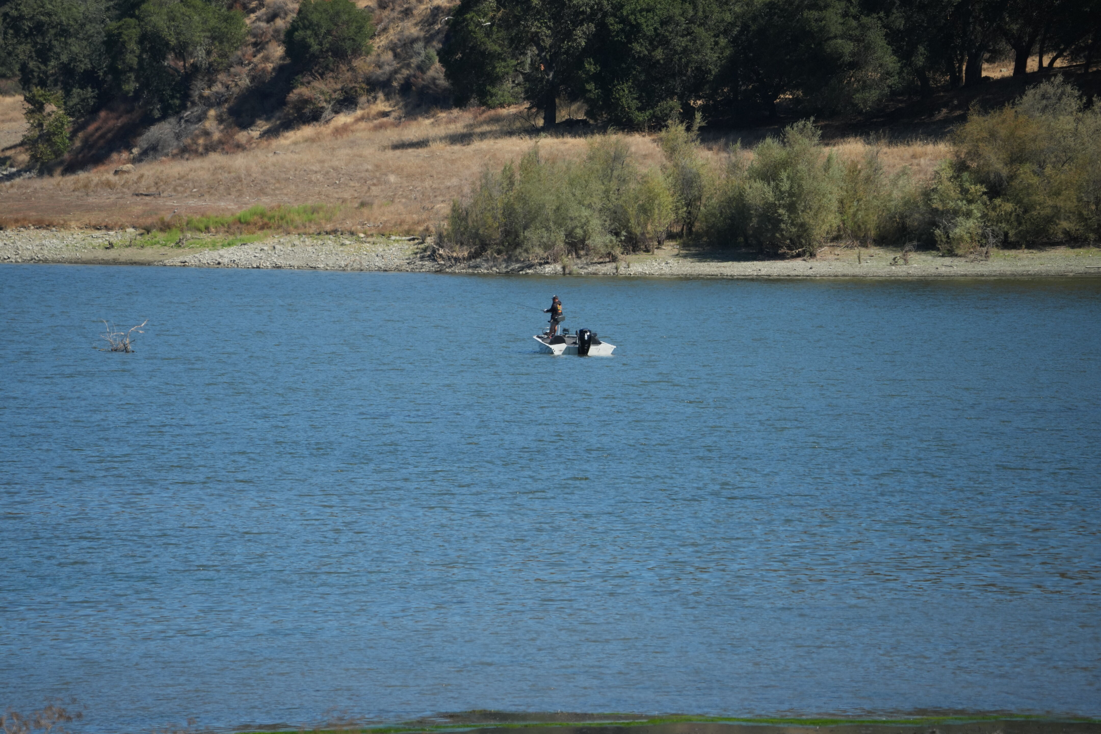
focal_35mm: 400
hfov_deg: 5.2
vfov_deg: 3.4
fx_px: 12232
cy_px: 367
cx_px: 550
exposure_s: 1/1600
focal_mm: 400
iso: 500
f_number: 6.3
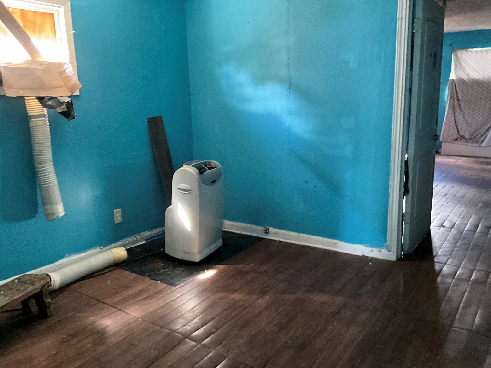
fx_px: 411
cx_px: 246
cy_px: 184
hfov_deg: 61.7
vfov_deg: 48.2
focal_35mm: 29
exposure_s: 1/30
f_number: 1.8
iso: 400
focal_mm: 3
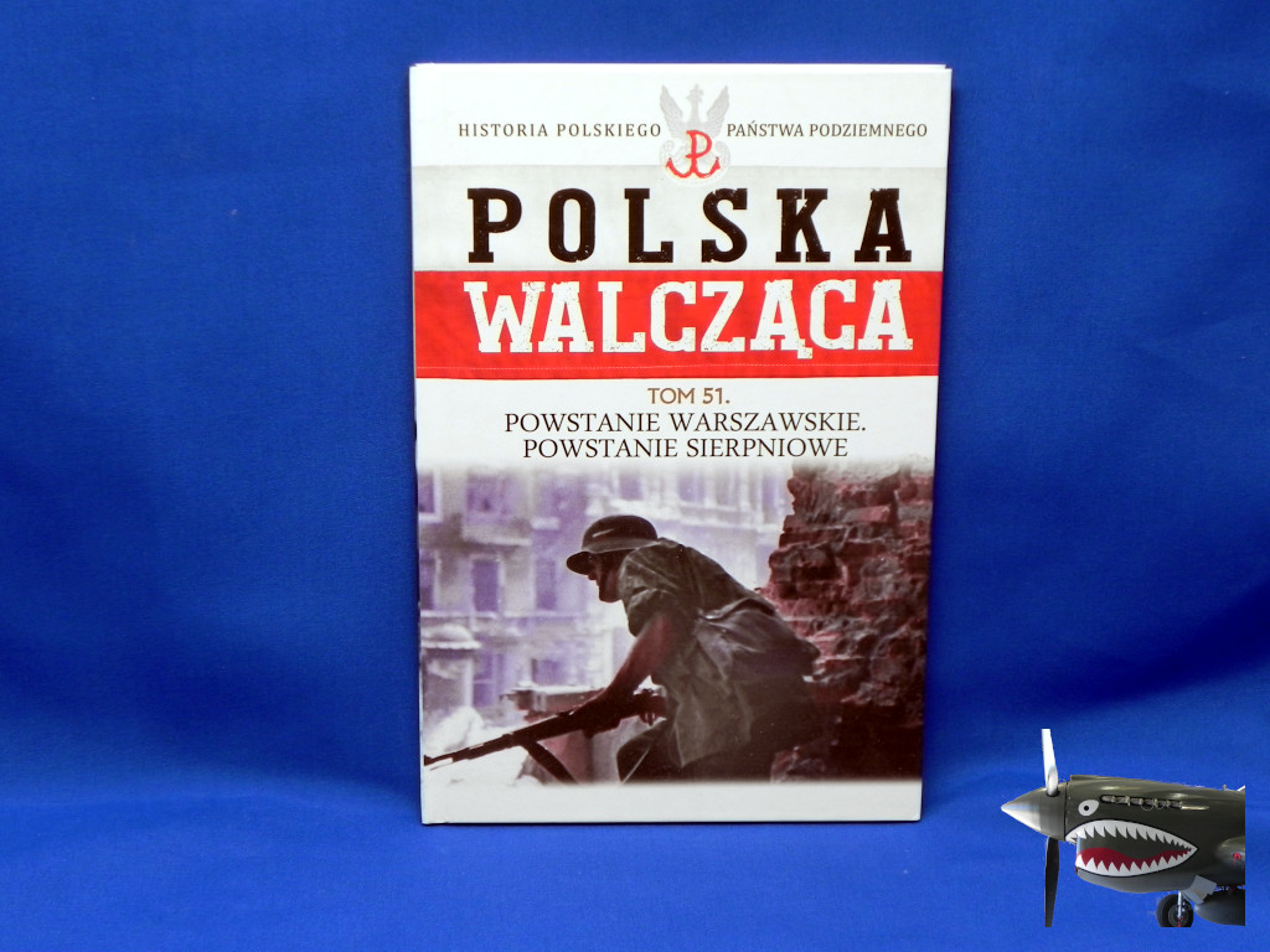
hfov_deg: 29.4
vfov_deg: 22.3
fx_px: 2421
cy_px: 476
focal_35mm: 66
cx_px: 635
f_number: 3.5
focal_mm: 11.8
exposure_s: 1/82
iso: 160
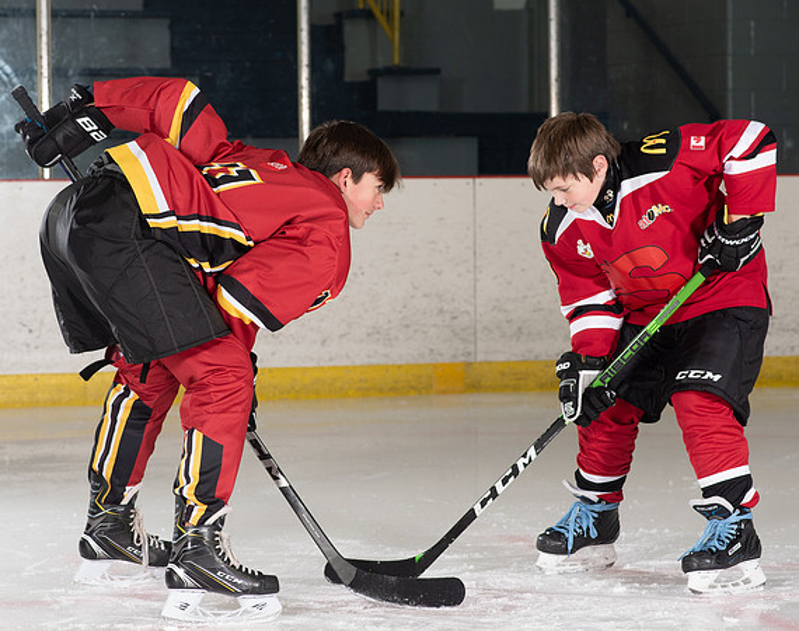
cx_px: 278
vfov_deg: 12.4
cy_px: 289
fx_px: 2913
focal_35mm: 124
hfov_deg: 15.6
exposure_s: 1/200
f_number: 5.6
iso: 500
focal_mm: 85
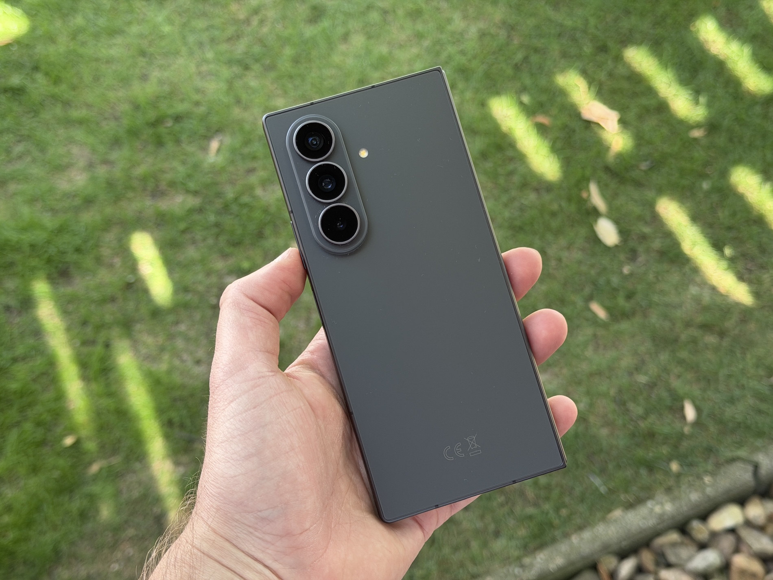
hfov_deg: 39.7
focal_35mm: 48
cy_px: 290
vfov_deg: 30.3
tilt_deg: -55.5
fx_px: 1072
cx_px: 386
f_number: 1.78
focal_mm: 6.76
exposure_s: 1/146
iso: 64
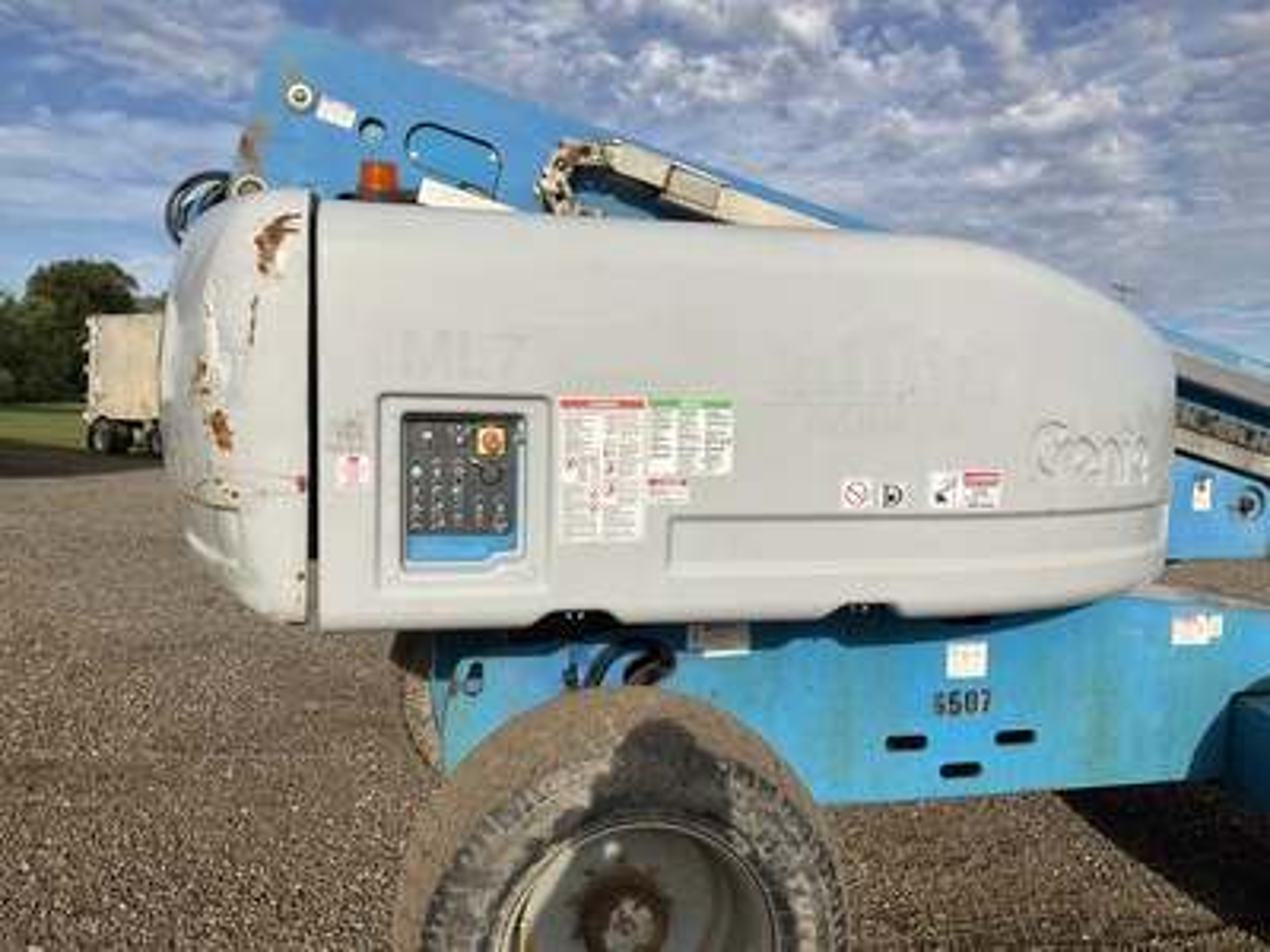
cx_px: 635
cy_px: 476
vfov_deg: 48.2
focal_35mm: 29
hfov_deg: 61.7
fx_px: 1064
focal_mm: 3
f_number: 1.8
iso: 25
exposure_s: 1/2801
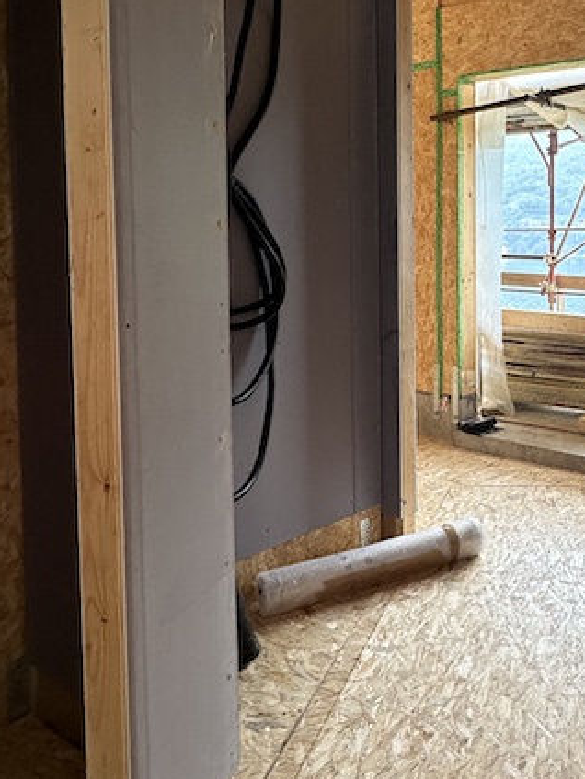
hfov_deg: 37.9
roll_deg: -1.1
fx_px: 744
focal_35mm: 33
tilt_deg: -2.7
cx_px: 596
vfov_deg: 54.3
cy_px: 266
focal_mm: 2.22
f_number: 2.2
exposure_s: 1/99
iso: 100
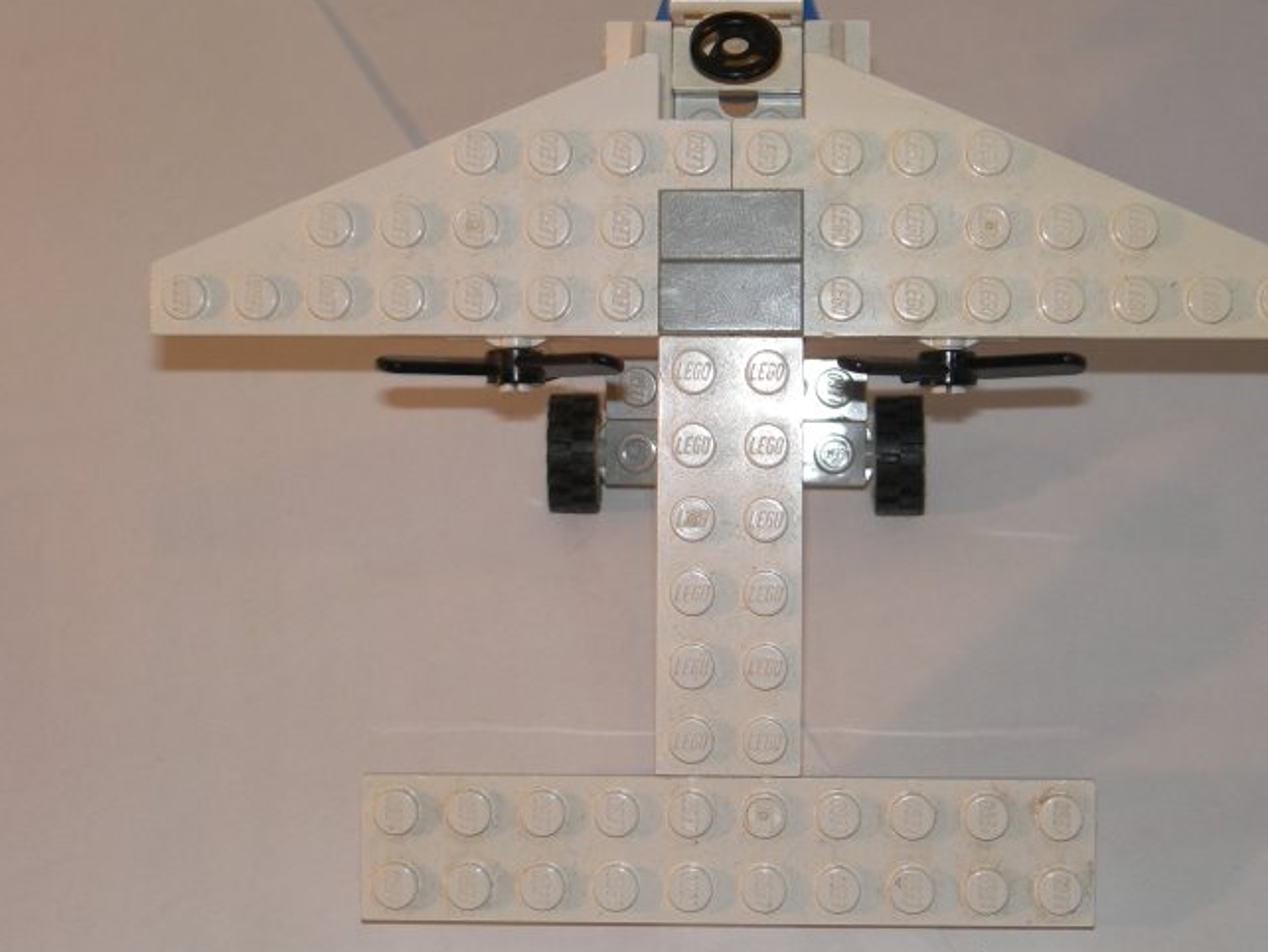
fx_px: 2602
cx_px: 719
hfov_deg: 27.4
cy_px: 425
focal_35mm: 71
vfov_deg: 20.7
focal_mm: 11.8
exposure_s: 1/60
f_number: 3.6
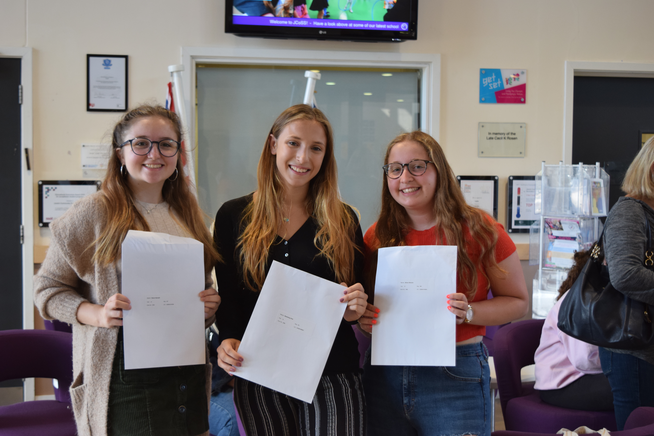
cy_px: 218
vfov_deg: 25.1
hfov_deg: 36.9
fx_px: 981
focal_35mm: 54
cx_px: 327
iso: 450
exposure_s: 1/60
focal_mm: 36
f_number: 4.8
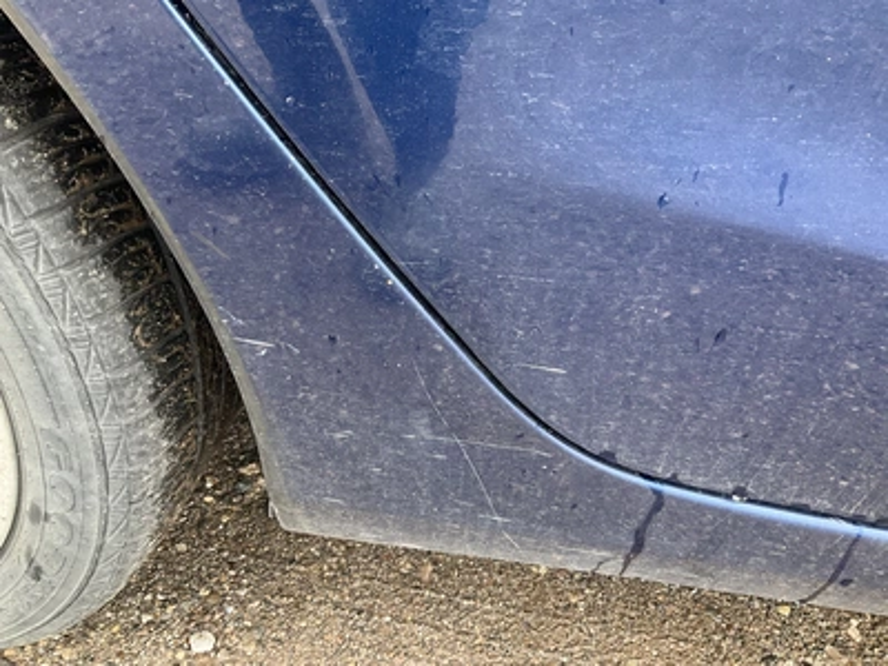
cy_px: 333
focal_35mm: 29
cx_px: 444
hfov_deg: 61.7
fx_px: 744
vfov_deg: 48.2
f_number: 1.8
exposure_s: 1/122
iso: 40
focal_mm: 3
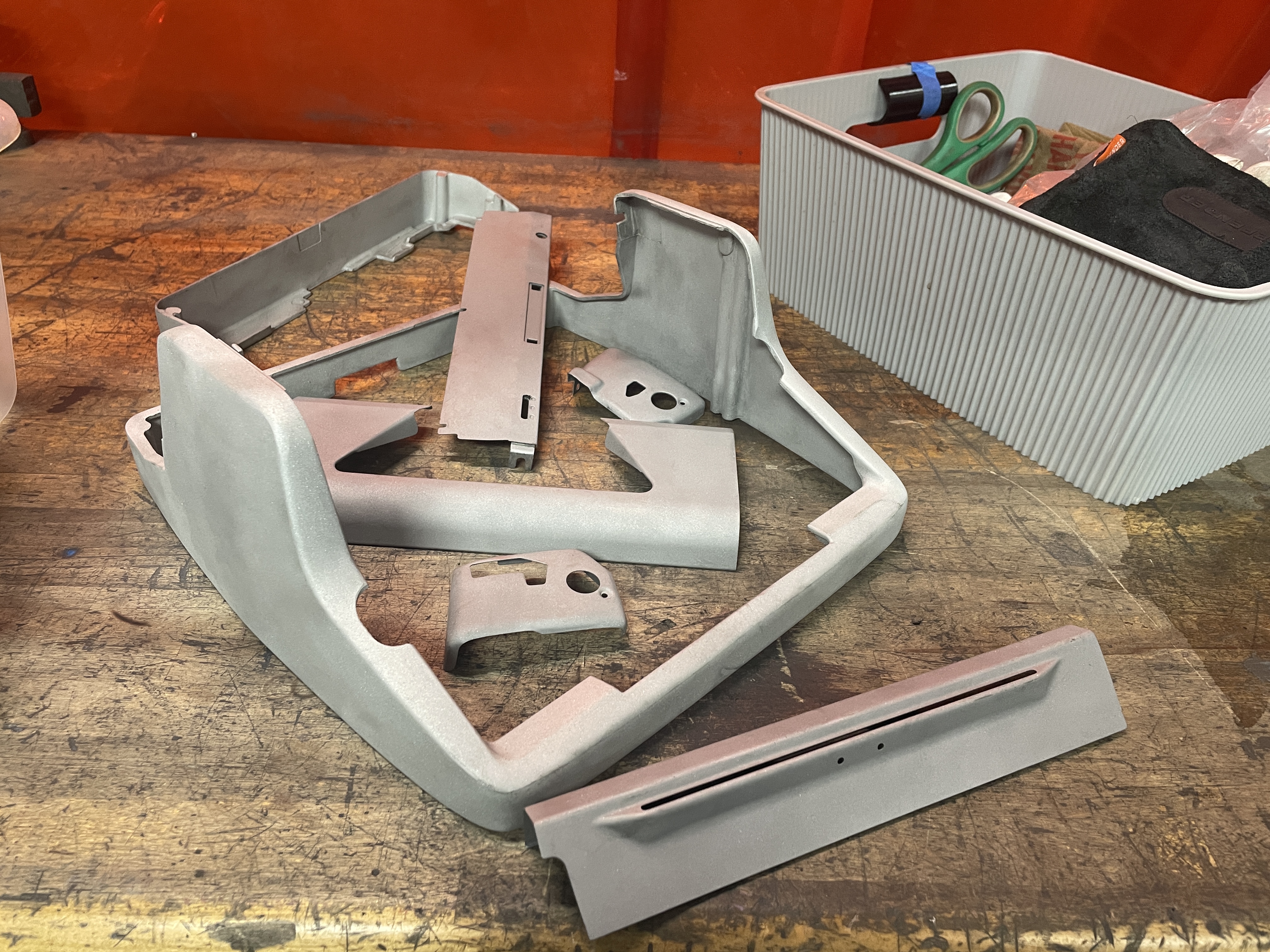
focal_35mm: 26
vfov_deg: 53.1
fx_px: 954
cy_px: 476
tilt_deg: -38.7
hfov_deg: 67.3
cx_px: 635
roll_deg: -2.3
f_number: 1.6
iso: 160
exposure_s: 1/60
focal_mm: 4.2
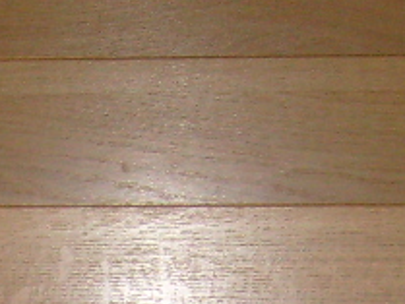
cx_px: -221
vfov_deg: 6.8
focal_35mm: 211
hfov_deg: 9.1
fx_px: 2470
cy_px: 654
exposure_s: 1/45
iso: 100
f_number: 3
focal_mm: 7.2
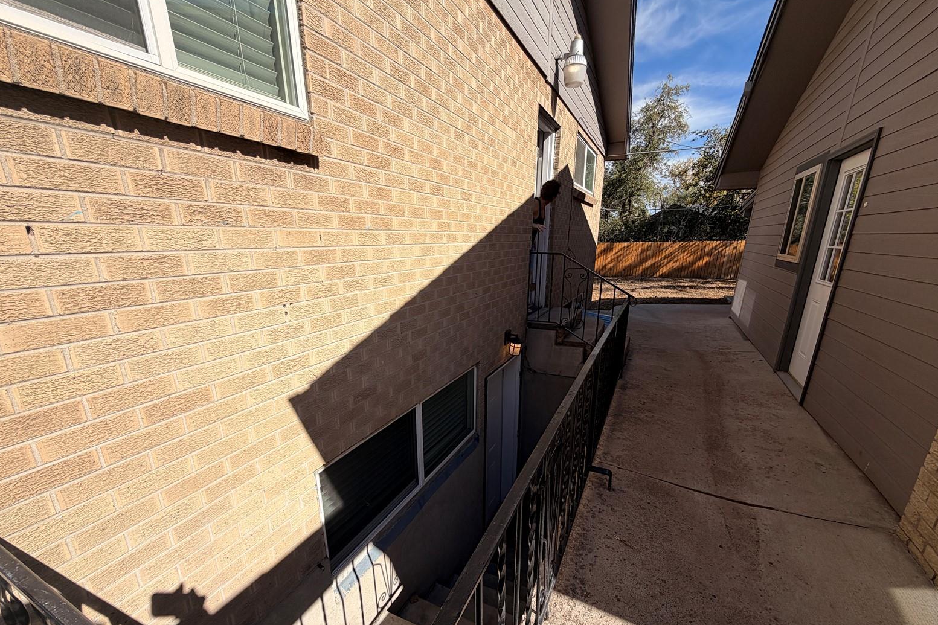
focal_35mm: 15
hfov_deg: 100.4
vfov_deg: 76.9
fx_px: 391
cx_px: 469
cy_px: 356
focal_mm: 2.22
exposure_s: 1/901
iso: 20
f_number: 2.2
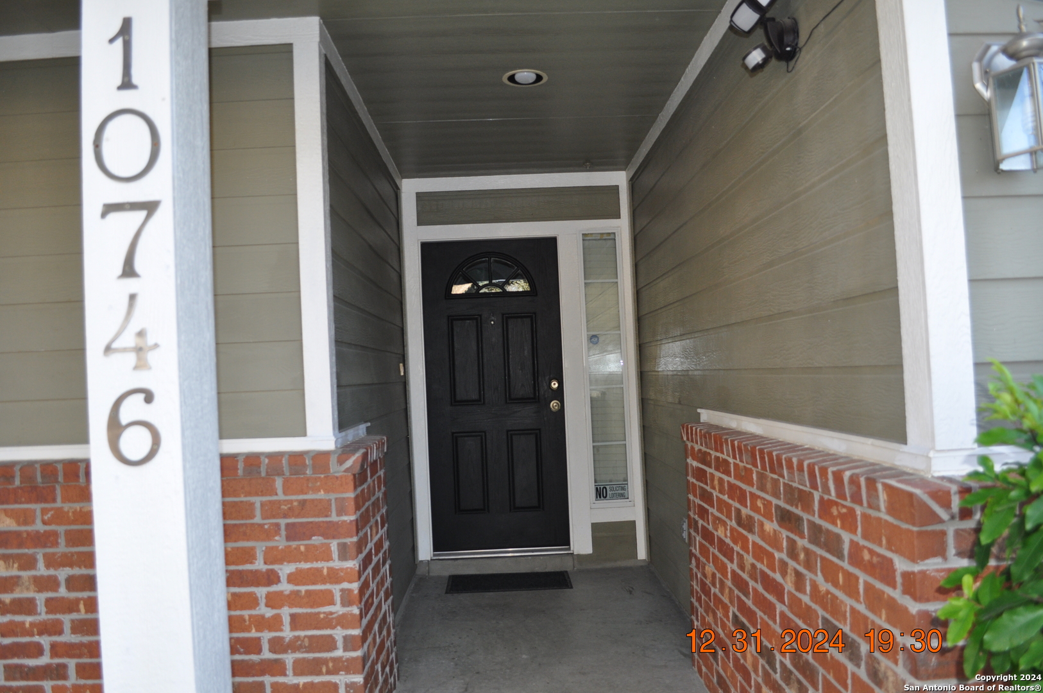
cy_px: 346
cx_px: 522
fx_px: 781
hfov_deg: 67.4
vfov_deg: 47.8
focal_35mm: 27
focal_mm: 18
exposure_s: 1/125
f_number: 3.5
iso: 450
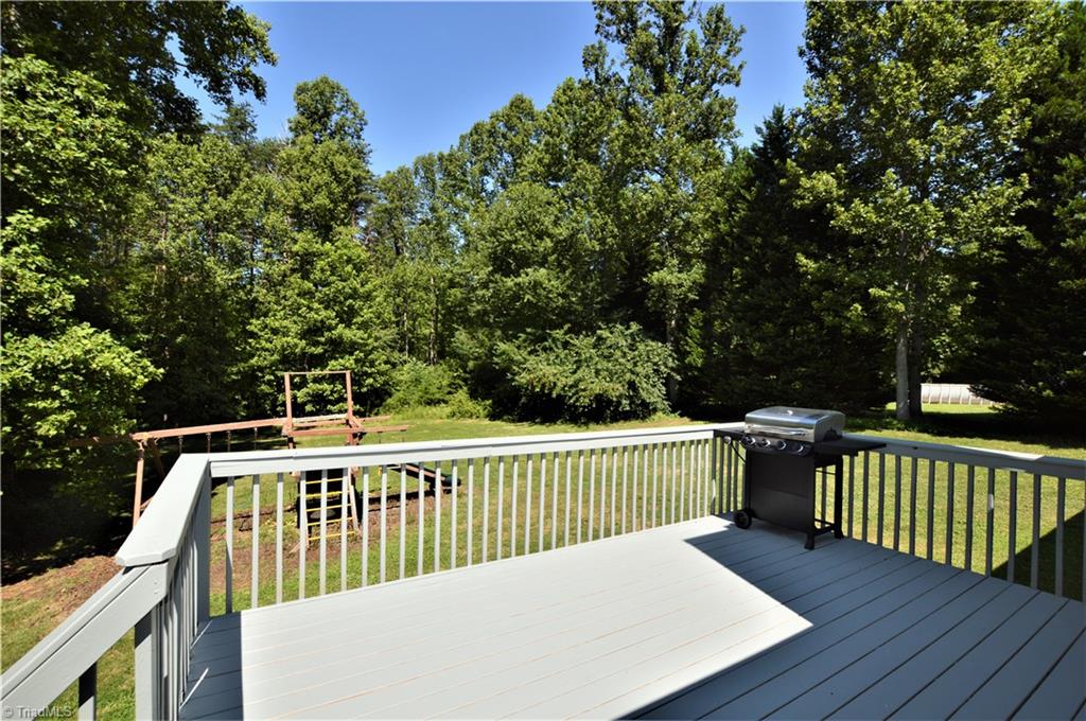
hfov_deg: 100.5
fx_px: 452
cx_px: 543
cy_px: 360
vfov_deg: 77.2
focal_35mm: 15
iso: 100
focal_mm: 10
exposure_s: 1/200
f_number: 9
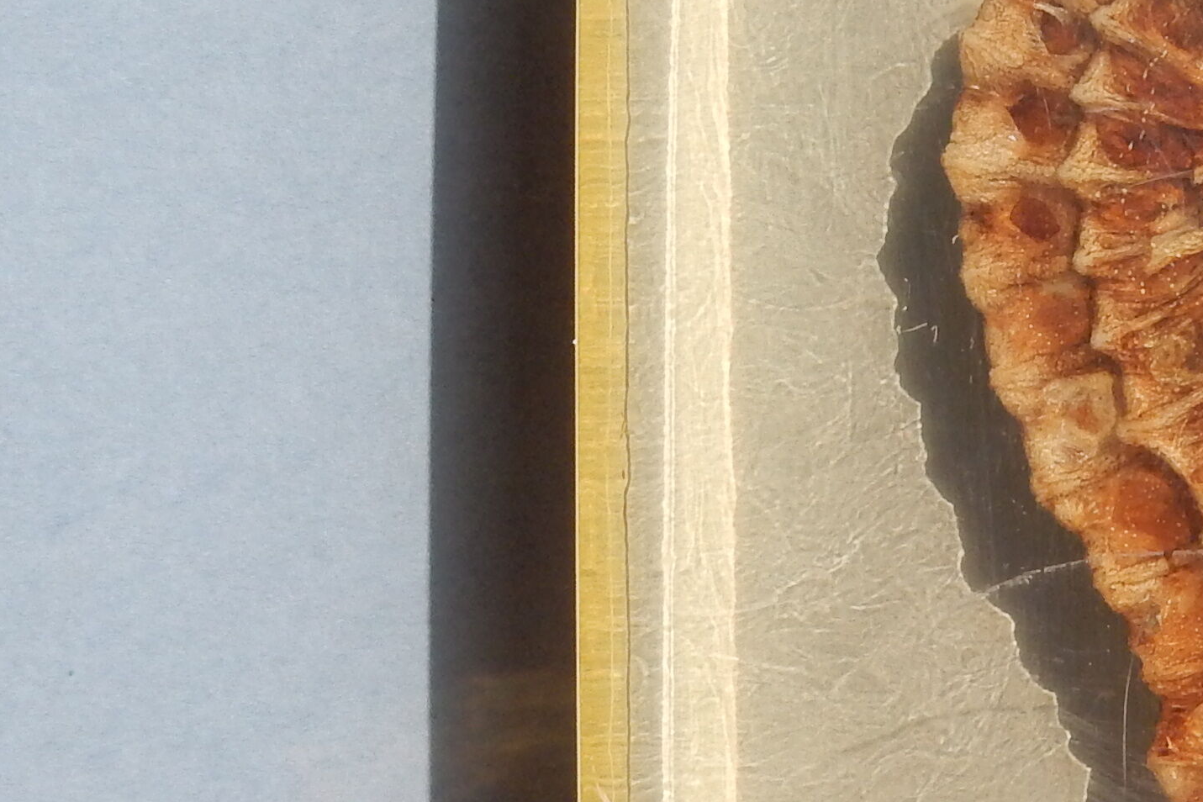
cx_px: 1505
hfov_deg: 13.8
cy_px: 211
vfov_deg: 9.5
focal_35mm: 144
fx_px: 4812
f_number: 4.2
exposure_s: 1/800
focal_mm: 7.6
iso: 125
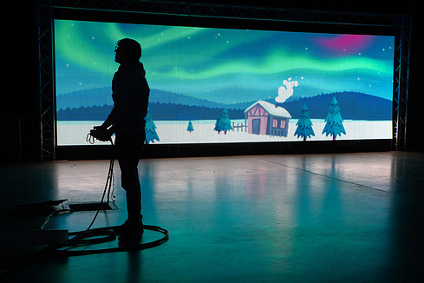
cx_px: 221
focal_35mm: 46
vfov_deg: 29.2
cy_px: 163
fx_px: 542
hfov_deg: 42.7
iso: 1250
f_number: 5.6
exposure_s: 1/200
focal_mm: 35
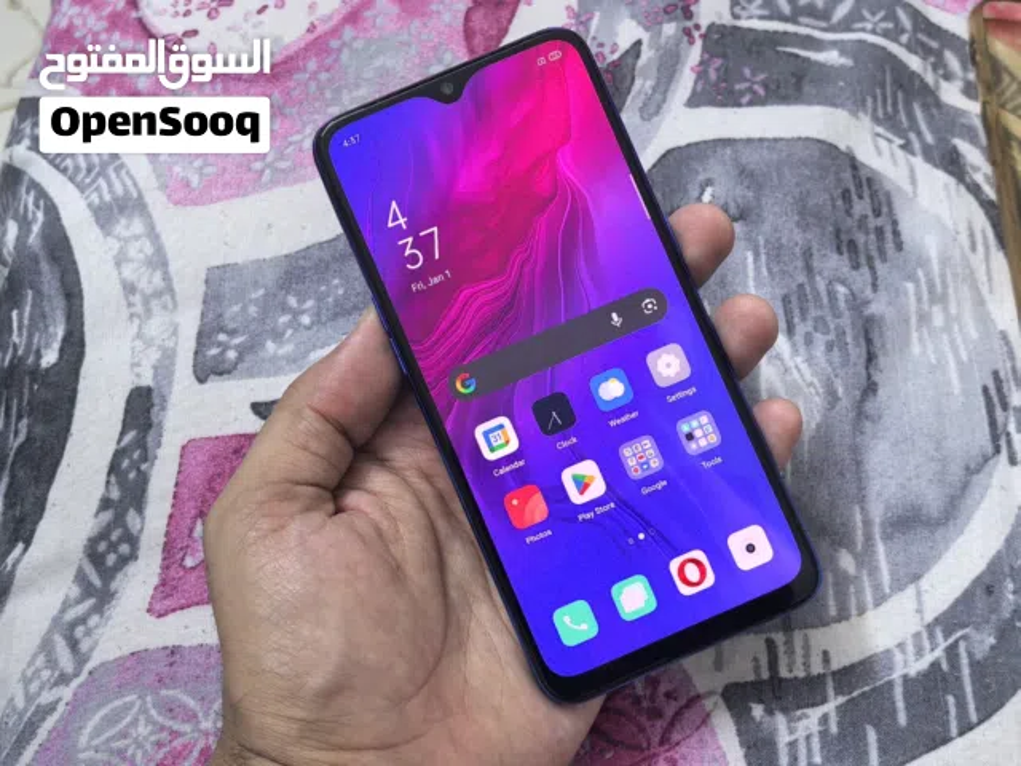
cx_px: 510
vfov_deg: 31.5
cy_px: 383
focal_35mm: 46
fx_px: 1357
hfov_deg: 41.2
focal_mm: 6.98
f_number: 2
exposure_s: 1/33.3
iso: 320
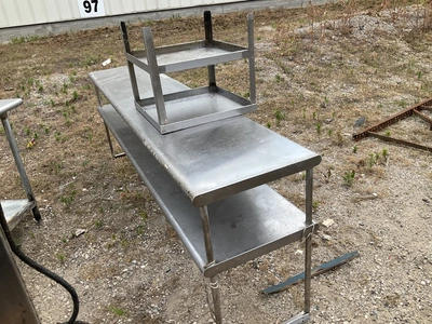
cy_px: 162
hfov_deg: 61.7
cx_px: 216
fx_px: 362
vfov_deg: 48.2
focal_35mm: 29
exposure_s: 1/829
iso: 25
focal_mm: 3
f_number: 1.8
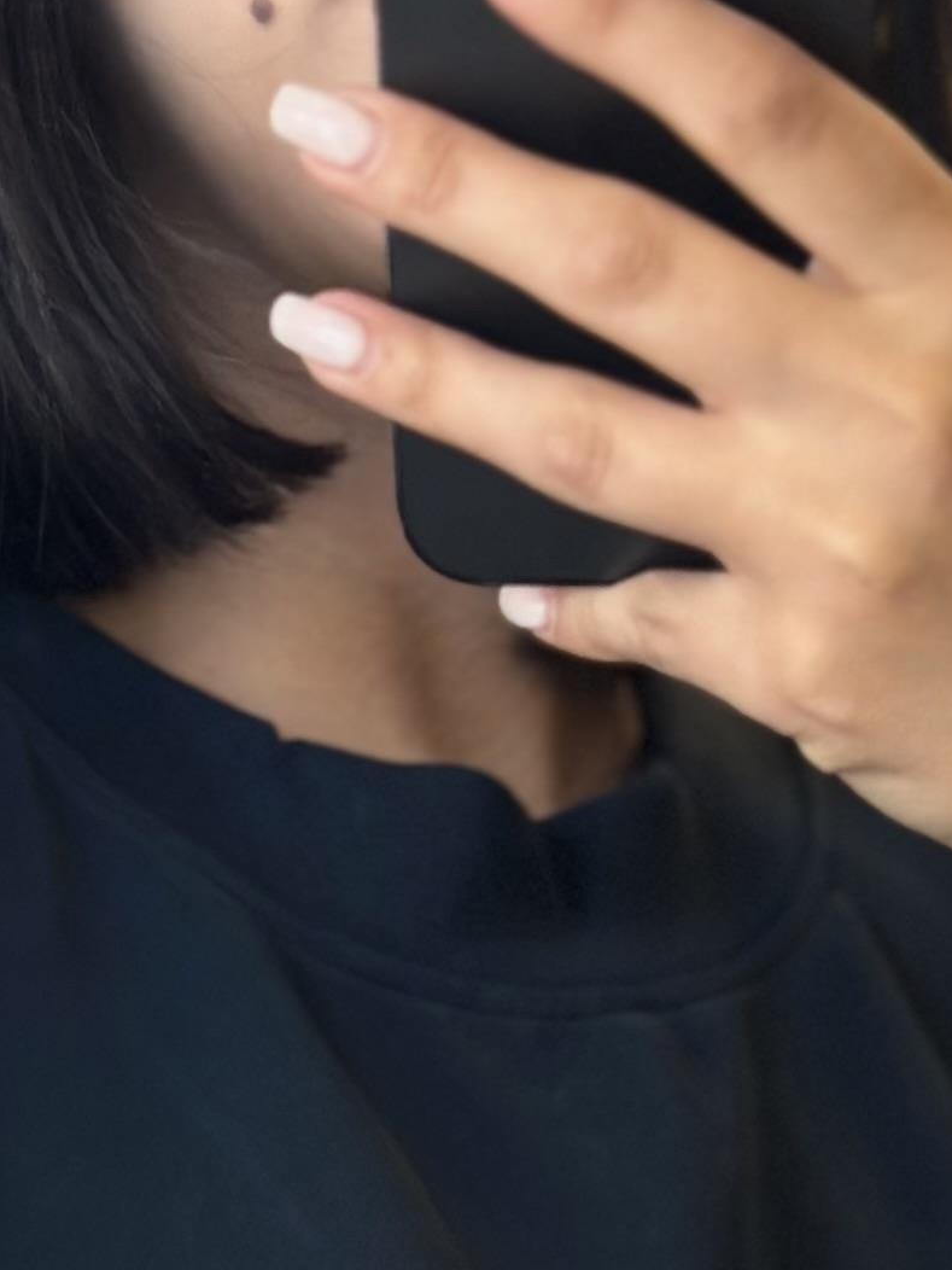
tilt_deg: -36.5
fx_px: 6747
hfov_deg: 8.1
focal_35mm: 184
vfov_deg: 10.0
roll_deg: +1.0
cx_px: 549
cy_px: 2429
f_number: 1.78
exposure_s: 1/121
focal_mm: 6.86
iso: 100
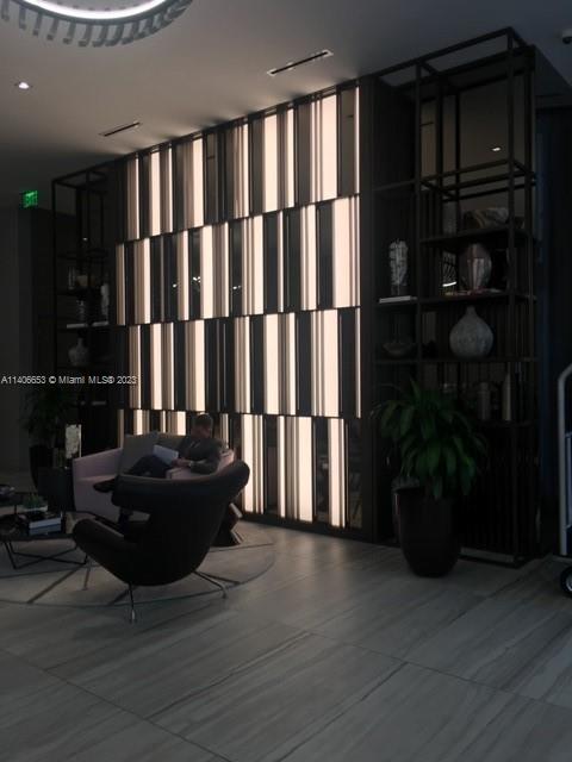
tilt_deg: +2.4
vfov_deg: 61.7
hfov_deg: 48.2
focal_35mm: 29
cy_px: 381
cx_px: 286
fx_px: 639
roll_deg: +1.7
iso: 25
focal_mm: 4.15
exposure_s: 1/40
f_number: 2.2
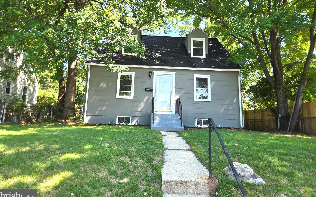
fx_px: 215
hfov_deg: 72.5
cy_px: 81
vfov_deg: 49.0
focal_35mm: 25
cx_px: 159
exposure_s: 1/214
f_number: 1.8
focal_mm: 5.4
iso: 25
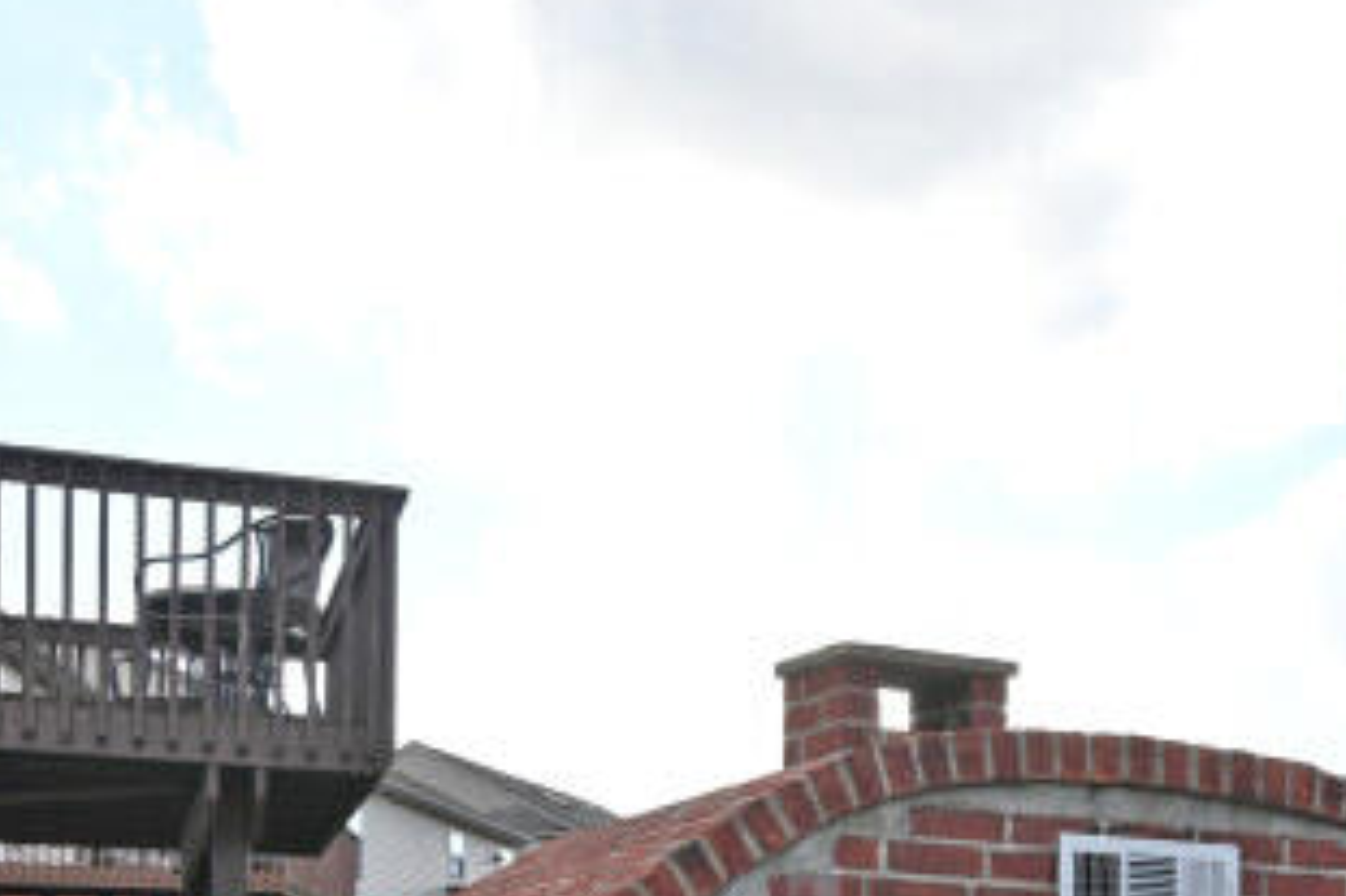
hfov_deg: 31.2
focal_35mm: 63
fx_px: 2354
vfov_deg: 19.8
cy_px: 1162
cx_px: 1043
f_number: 5.6
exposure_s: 1/250
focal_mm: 14
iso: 100
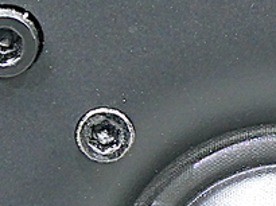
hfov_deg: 1.2
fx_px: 12958
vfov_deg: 0.9
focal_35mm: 1628
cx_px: 283
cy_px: 358
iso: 200
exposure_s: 2.5
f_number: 6
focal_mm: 62.1
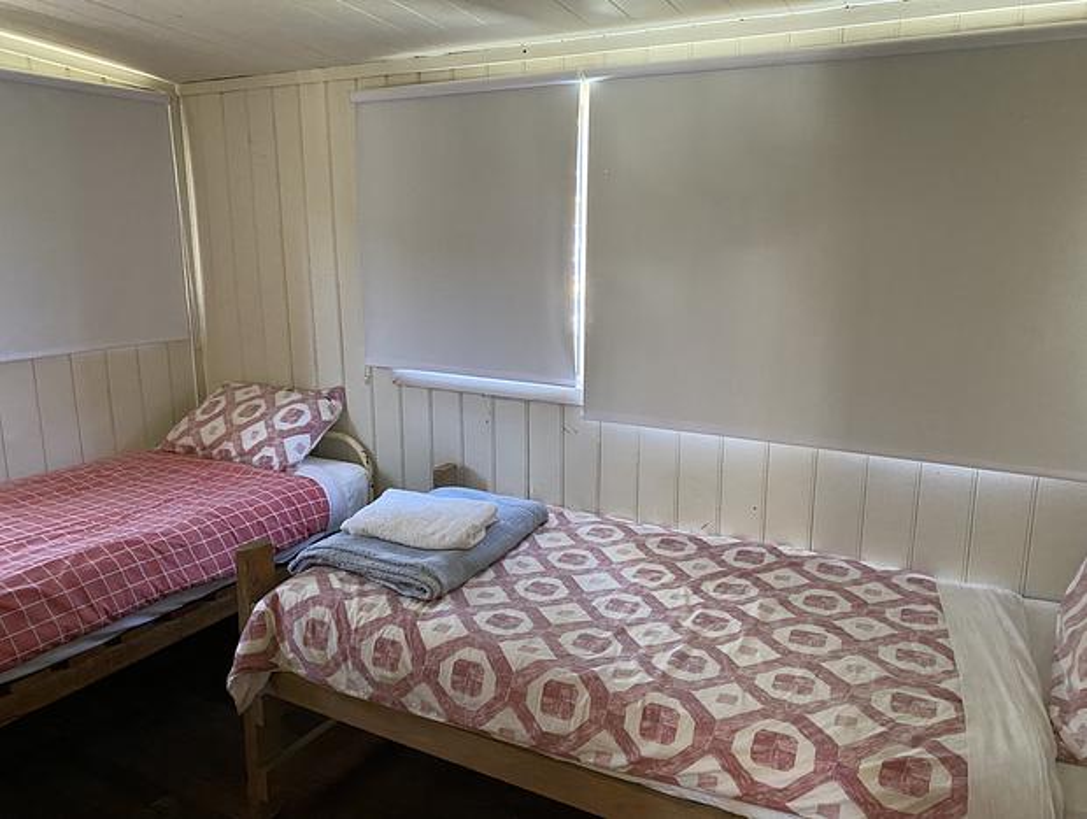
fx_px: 818
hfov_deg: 67.2
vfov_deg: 53.2
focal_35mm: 26
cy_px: 410
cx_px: 544
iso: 500
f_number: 1.8
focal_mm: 4.25
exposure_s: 1/60
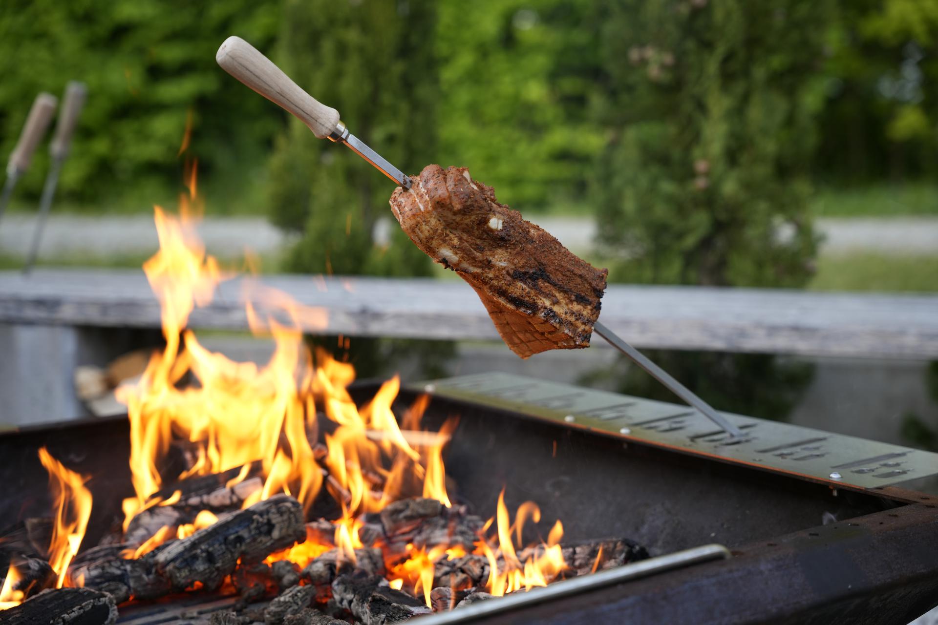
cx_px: 469
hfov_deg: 35.8
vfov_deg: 24.3
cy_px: 312
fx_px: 1454
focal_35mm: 56
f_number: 3.2
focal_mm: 55.8
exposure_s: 1/100
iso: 200
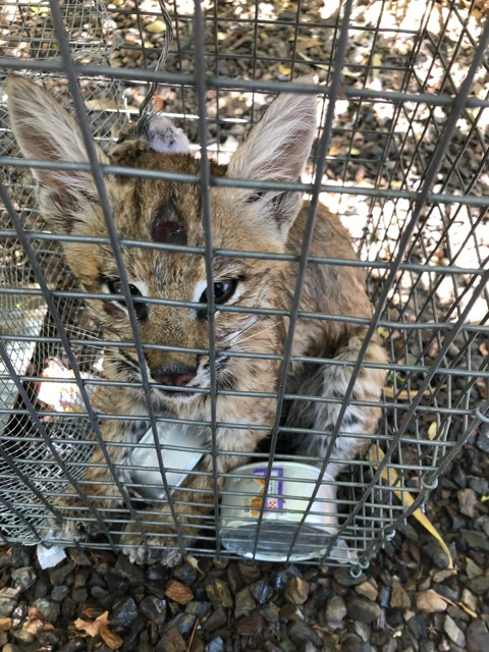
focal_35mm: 28
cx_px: 244
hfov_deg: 49.7
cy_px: 326
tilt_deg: -51.8
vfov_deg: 63.4
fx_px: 527
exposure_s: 1/30
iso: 25
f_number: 1.8
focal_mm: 3.99
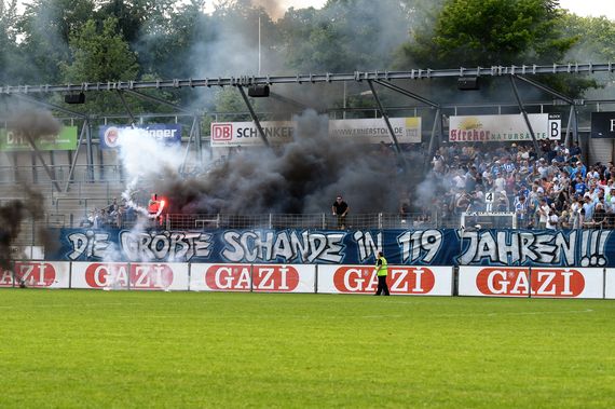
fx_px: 2099
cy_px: 204
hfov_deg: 16.7
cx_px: 308
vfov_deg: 11.1
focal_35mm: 123
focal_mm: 82
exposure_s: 1/1000
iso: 220
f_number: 4.5
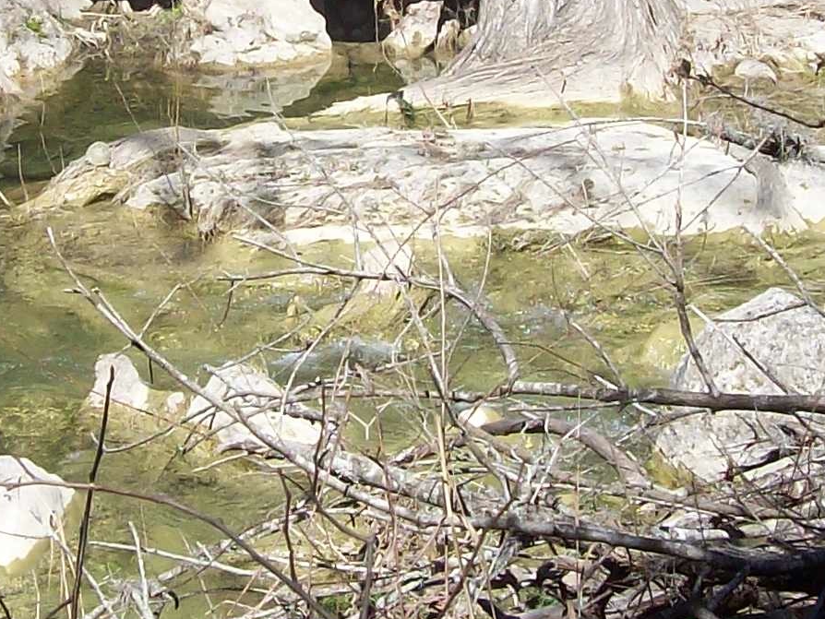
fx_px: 2932
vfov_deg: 12.0
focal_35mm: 123
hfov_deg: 16.0
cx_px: 249
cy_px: 62
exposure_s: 1/363
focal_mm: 6
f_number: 4.8
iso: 80
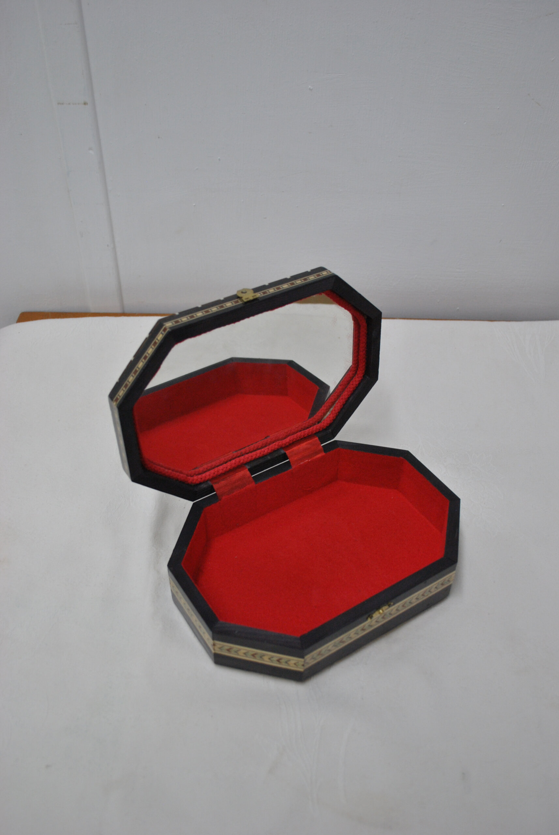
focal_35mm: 33
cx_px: 280
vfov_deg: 57.2
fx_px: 766
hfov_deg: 40.1
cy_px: 418
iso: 400
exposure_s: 1/50
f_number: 3.8
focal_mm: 22
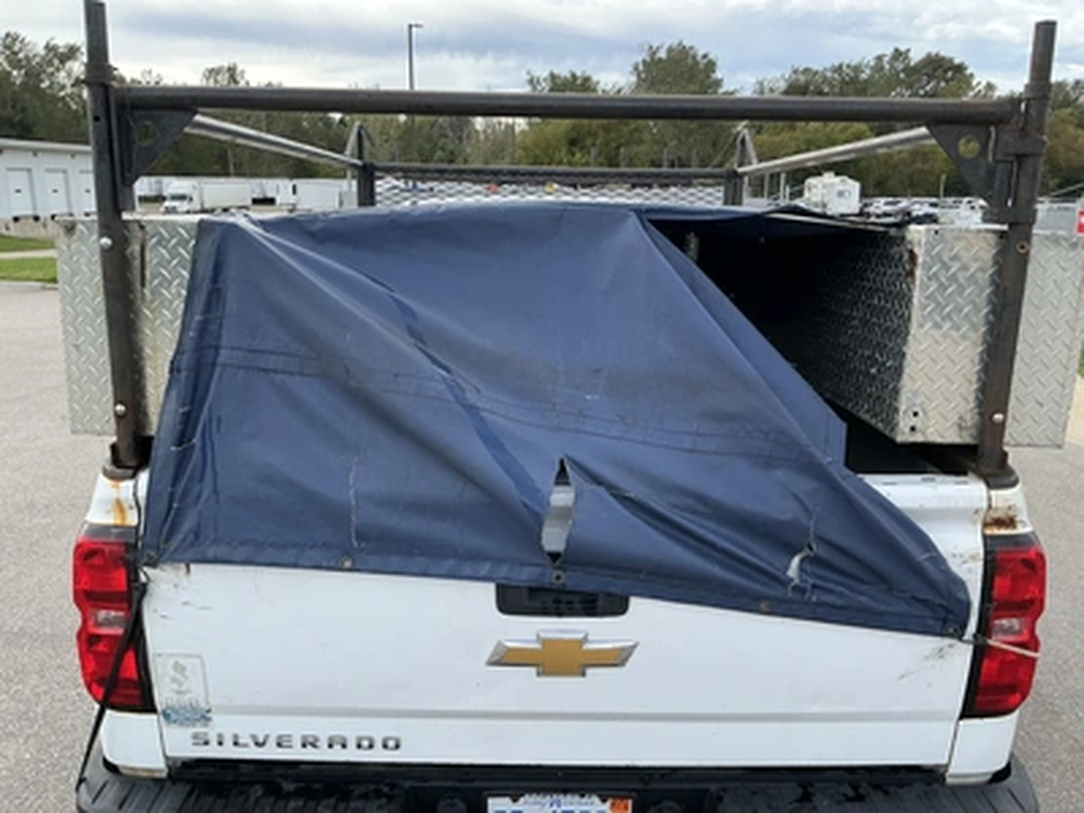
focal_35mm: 28
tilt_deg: -13.4
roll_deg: +0.7
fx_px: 877
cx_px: 542
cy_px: 406
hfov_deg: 63.4
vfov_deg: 49.7
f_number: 1.8
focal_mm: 3
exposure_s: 1/586
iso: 25
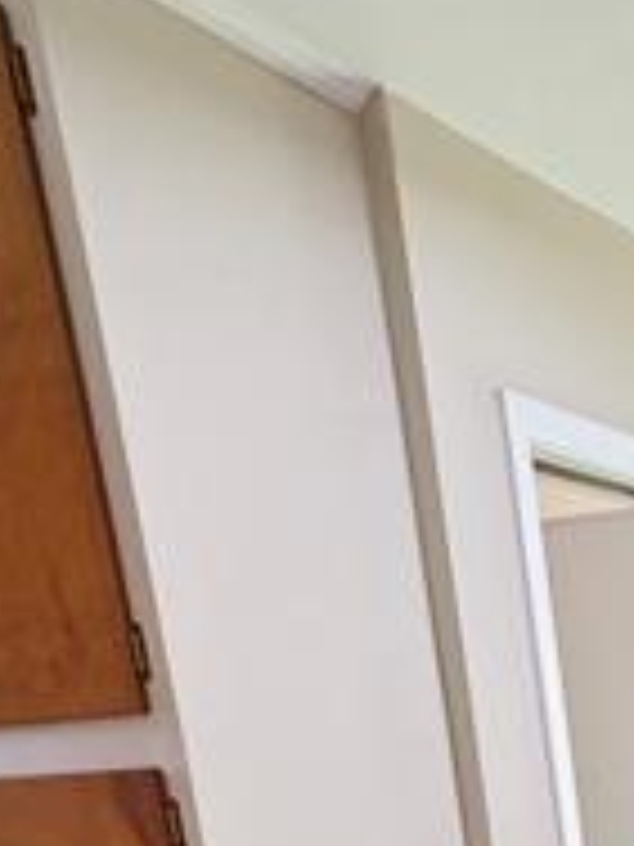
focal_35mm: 53
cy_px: 1192
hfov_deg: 21.8
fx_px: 1294
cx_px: 1007
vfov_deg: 27.7
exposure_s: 1/60
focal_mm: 2.2
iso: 160
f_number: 2.2
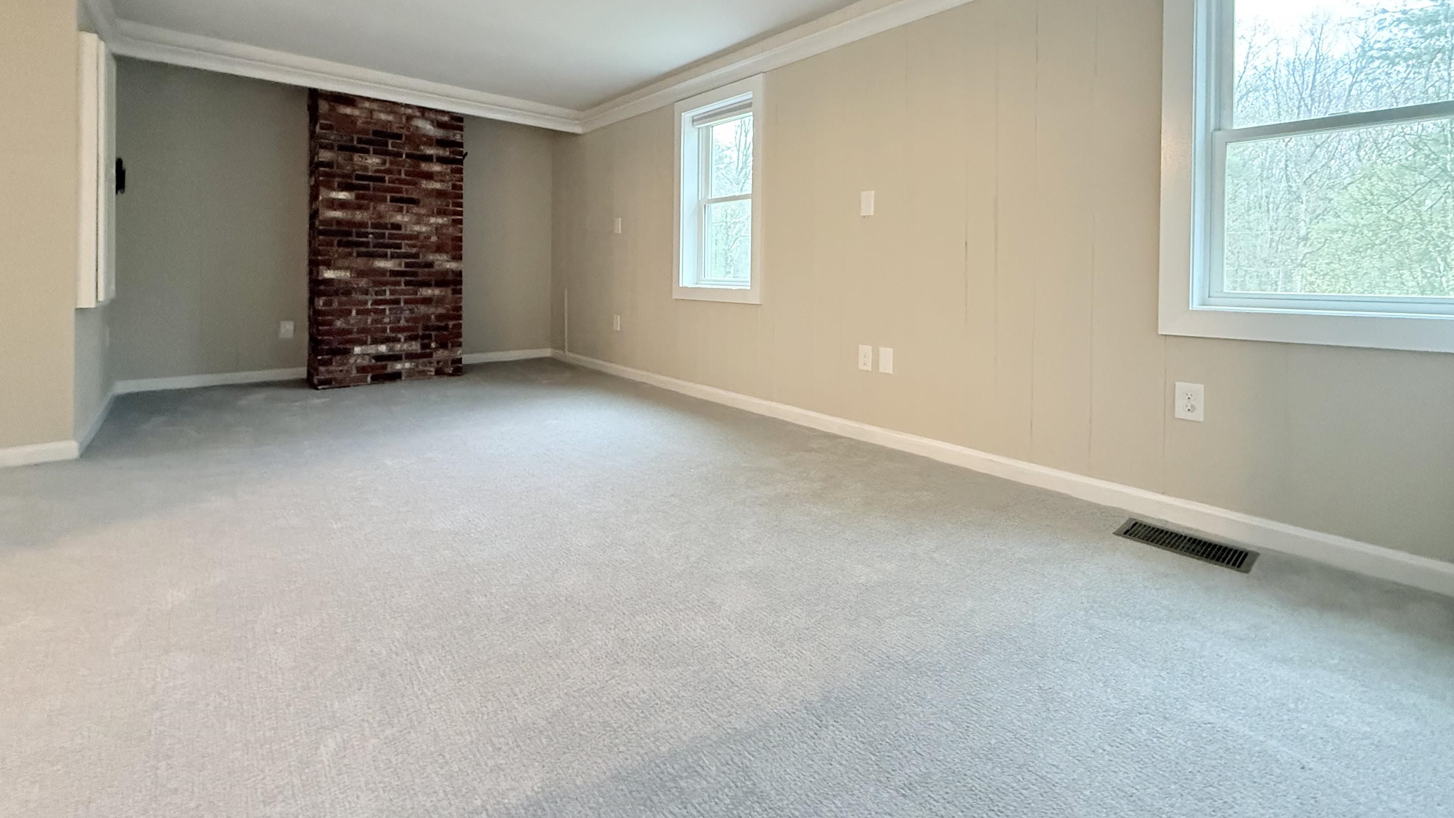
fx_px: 617
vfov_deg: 65.4
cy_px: 277
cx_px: 752
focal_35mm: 16
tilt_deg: -0.8
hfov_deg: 99.3
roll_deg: -0.5
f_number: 2.2
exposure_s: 1/60
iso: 640
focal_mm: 2.22
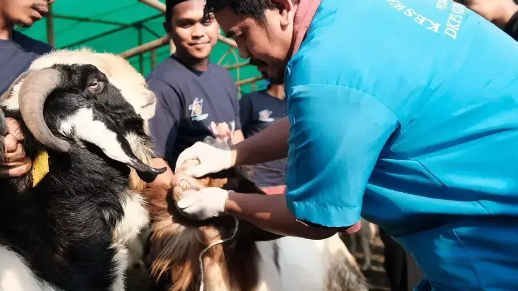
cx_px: 204
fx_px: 385
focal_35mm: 28
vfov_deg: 41.2
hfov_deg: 67.2
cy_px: 109
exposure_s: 1/1400
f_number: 2
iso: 320
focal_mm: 13
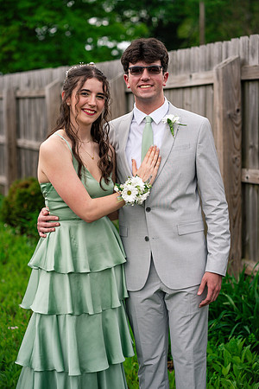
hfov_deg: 16.1
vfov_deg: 23.9
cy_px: 194
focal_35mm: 85
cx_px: 130
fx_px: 917
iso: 400
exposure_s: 1/800
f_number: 3.5
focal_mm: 85
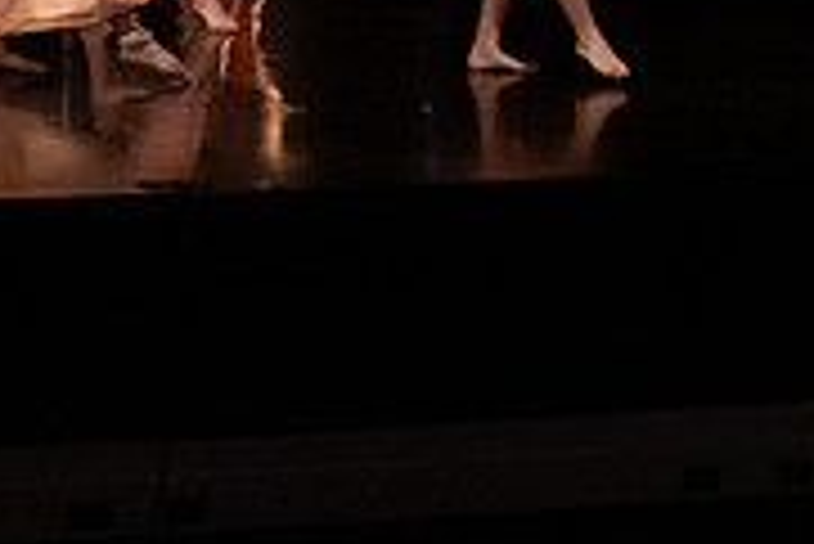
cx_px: -371
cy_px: -228
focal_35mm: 136
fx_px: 3077
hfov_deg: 14.2
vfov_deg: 9.8
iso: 4000
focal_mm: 34.5
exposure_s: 1/400
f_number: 4
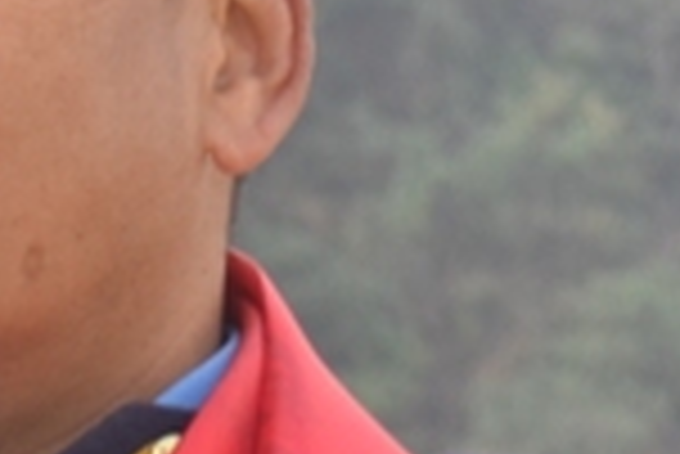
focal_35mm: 407
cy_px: 52
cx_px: -842
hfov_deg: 4.9
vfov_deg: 3.4
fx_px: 7695
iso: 125
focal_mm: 40
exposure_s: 1/60
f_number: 5.6
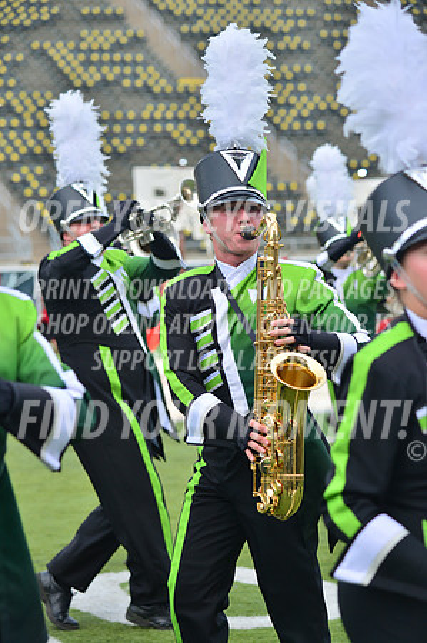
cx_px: 214
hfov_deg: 10.5
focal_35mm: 130
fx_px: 2318
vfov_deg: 15.8
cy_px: 322
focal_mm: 130
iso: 200
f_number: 5.6
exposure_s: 1/500
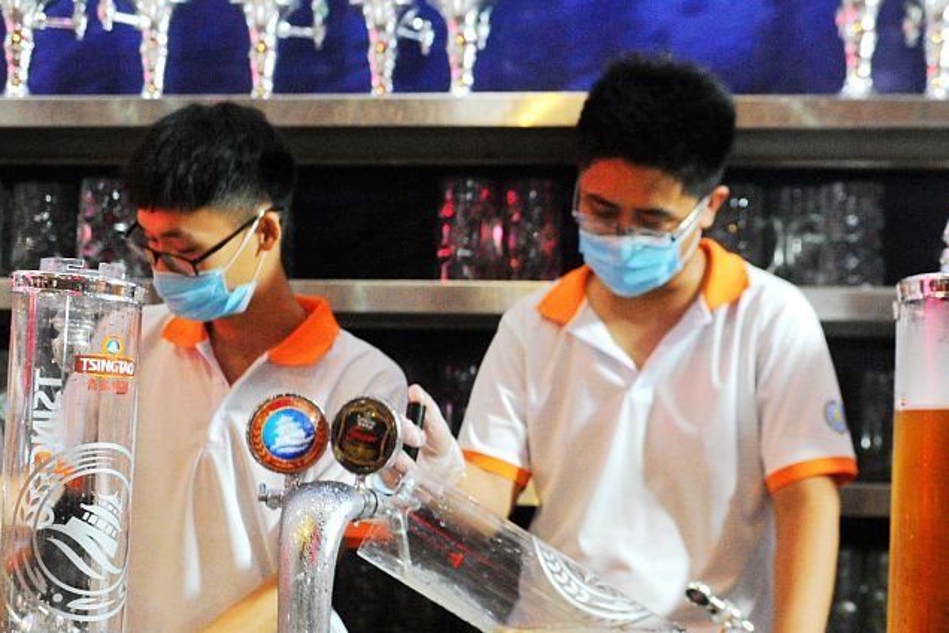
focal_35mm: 66
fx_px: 1740
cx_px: 671
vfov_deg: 20.6
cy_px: 346
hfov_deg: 30.2
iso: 6400
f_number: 3.2
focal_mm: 35
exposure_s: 1/640
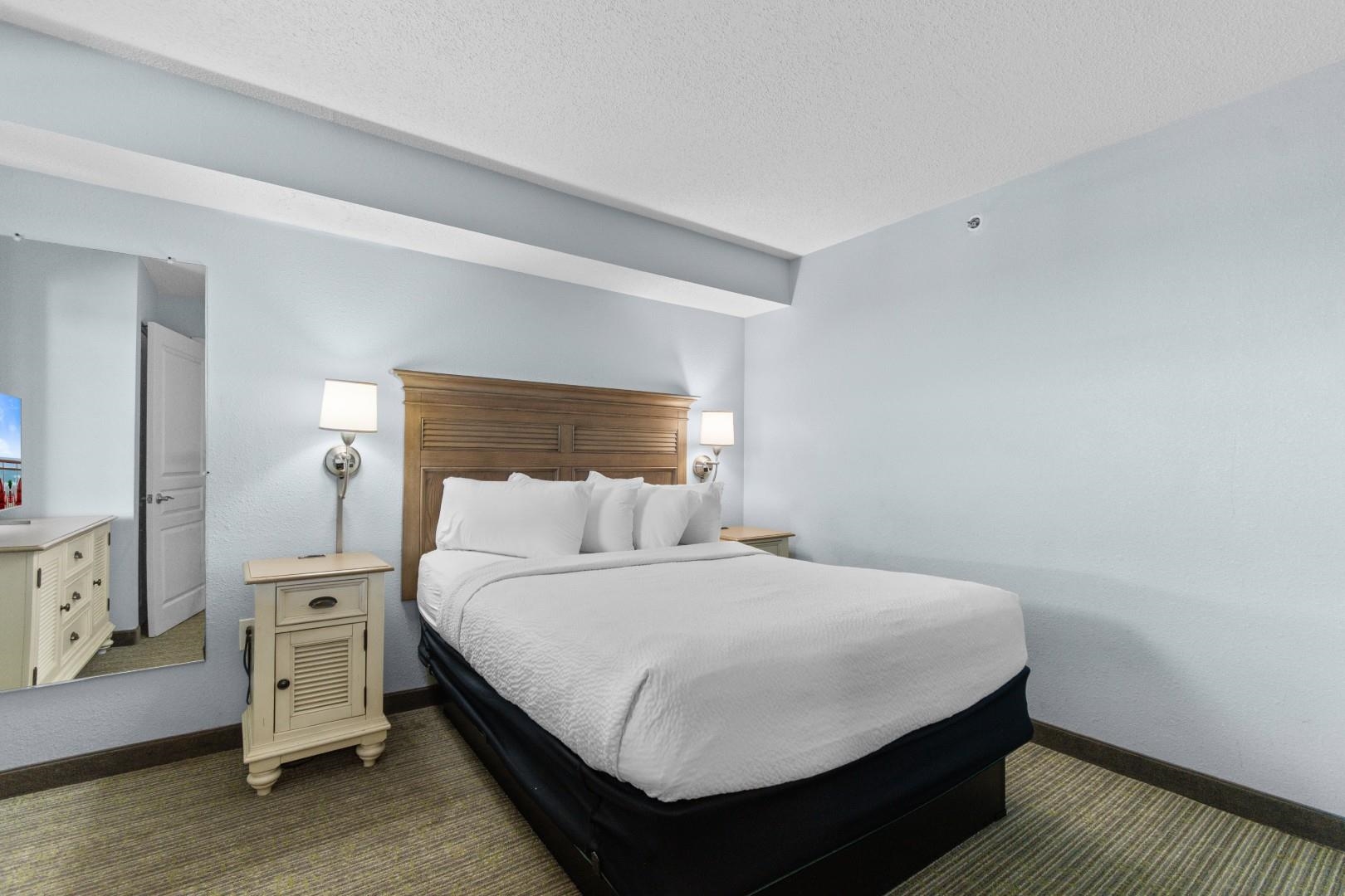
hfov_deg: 100.4
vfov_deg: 77.3
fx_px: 560
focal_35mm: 15
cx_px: 672
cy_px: 448
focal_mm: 10
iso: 100
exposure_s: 2
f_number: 4.5
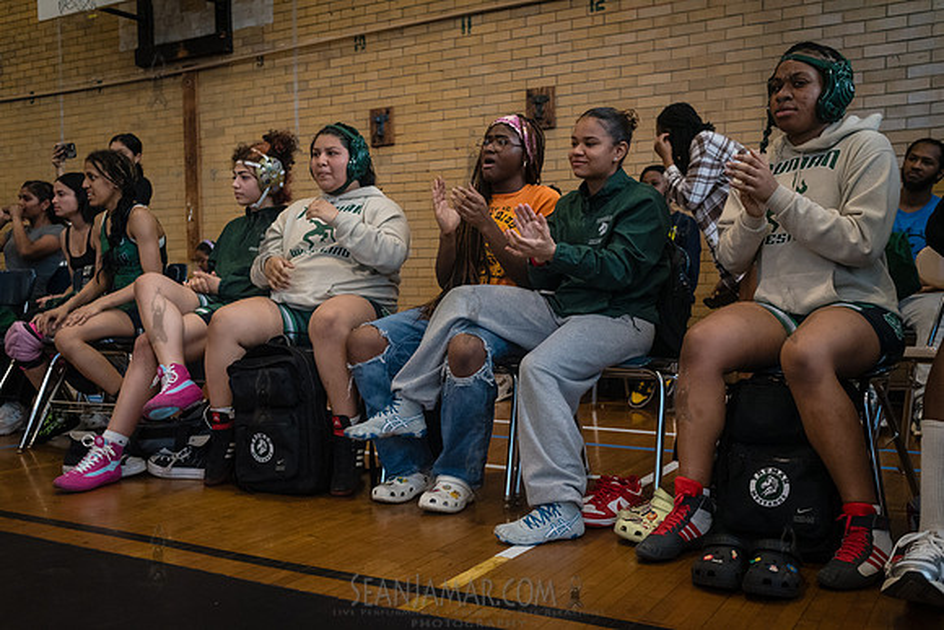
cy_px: 315
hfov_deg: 54.4
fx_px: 918
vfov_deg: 37.9
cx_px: 472
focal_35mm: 35
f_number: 4
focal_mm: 35
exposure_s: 1/320
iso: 4000
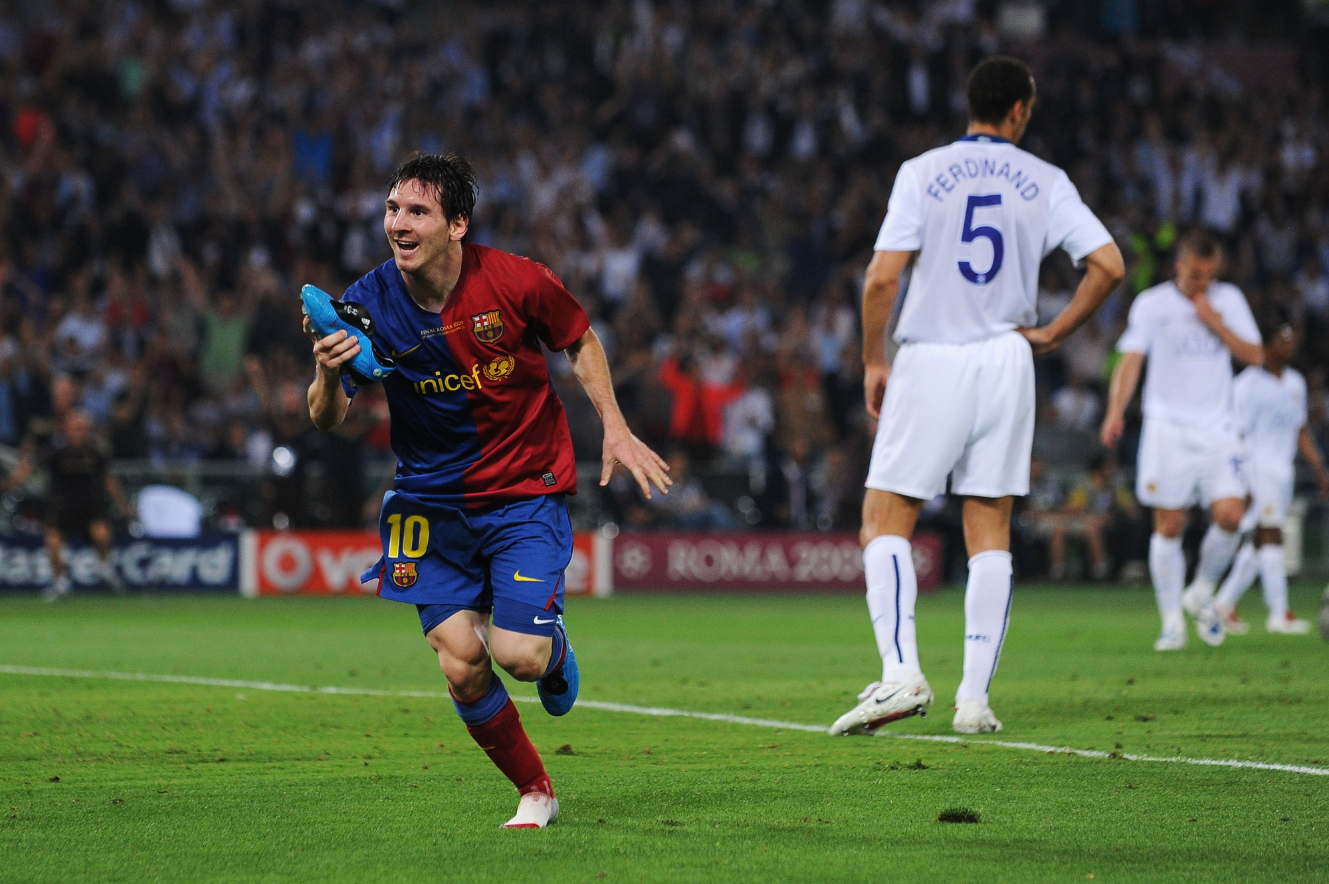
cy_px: 442
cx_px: 664
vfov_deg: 9.1
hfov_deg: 13.7
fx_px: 5534
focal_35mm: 150
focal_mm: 150
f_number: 2.8
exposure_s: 1/1000
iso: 1600
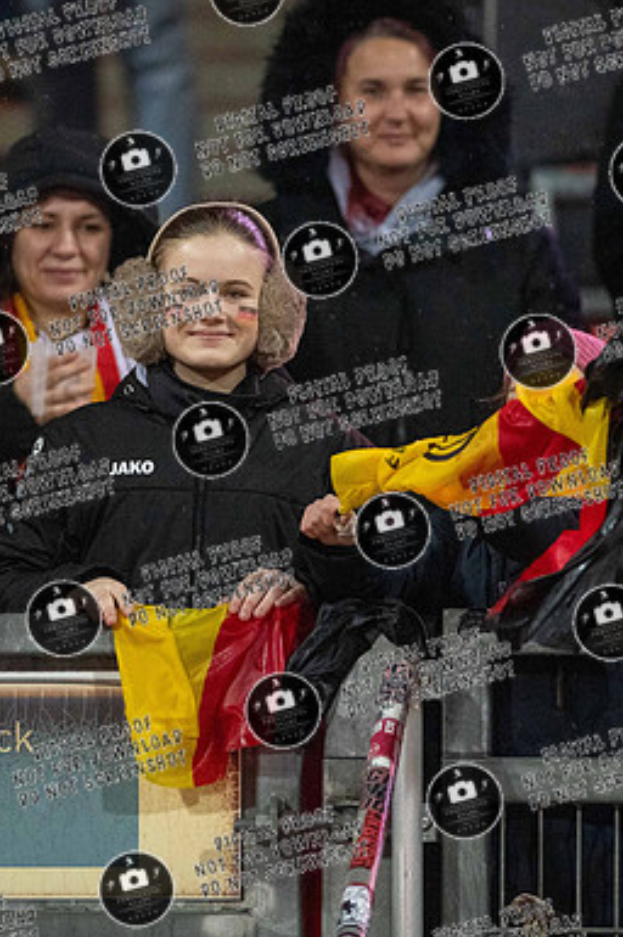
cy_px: 357
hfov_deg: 2.4
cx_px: 243
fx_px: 15134
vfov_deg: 3.5
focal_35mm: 582
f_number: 3.2
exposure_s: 1/1250
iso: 2500
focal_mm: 300
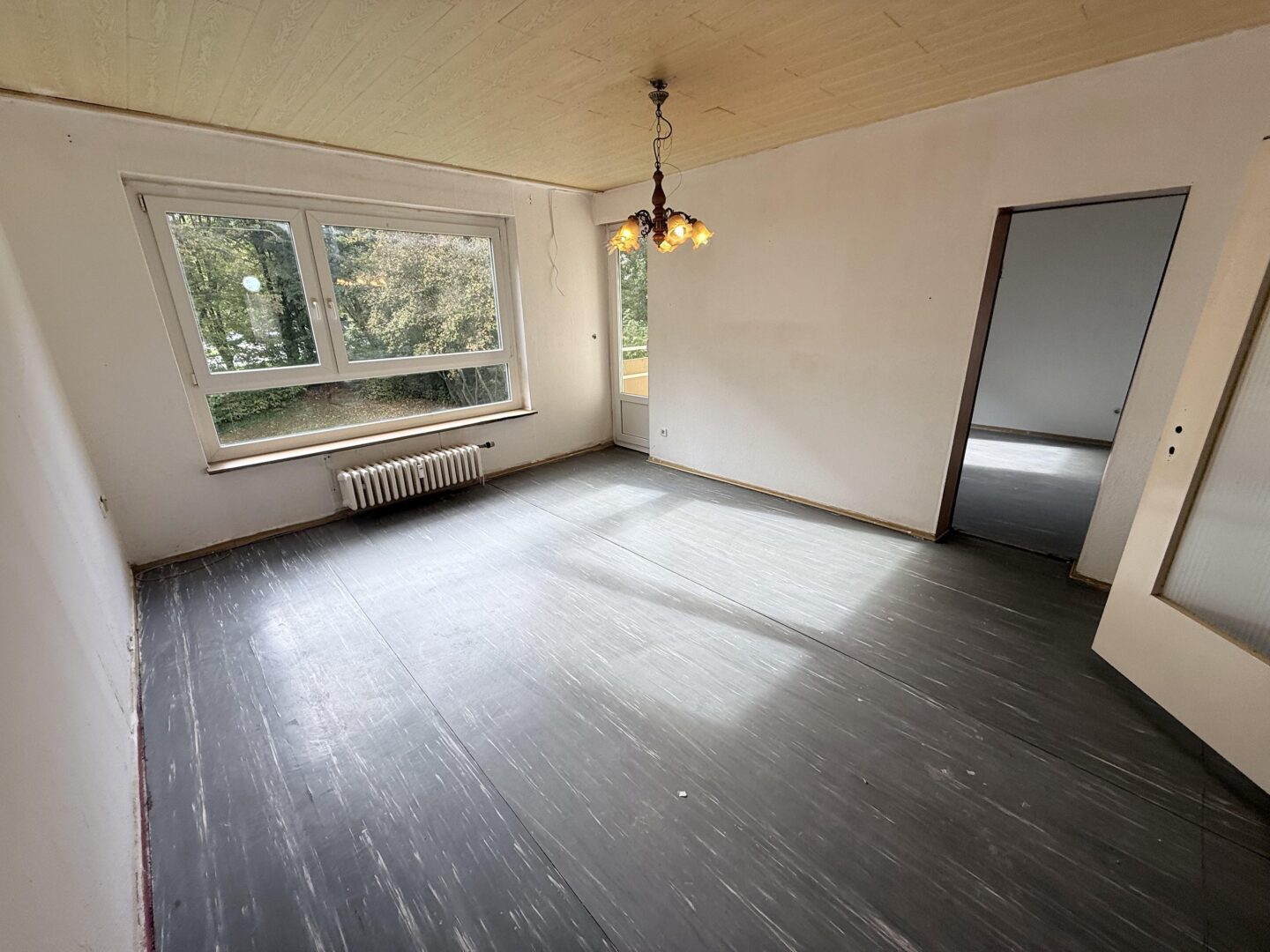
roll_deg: +1.7
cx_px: 635
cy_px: 476
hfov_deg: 102.1
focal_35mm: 14
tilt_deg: -17.9
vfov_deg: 85.7
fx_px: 514
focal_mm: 2.22
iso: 50
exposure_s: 1/203
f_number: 2.2
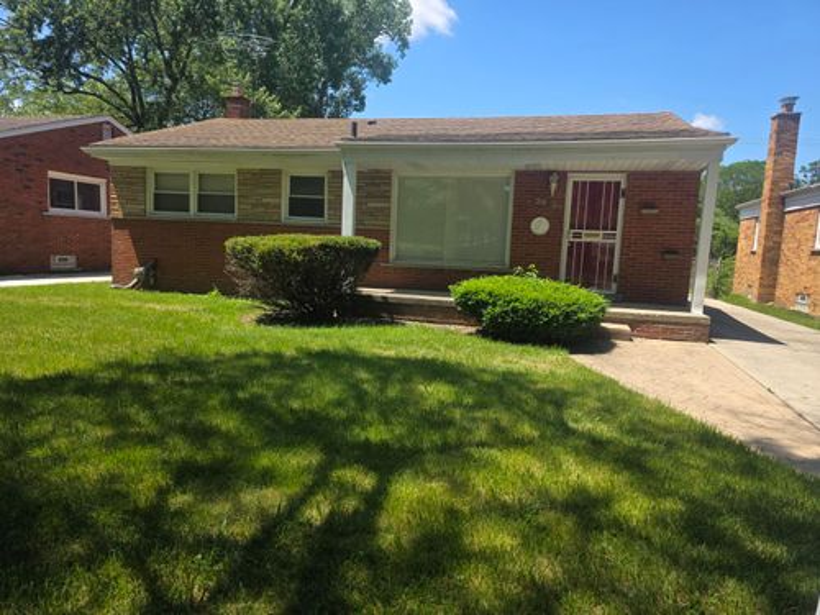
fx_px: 545
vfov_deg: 58.9
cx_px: 410
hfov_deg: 73.9
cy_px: 308
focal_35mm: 23
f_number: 1.7
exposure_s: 1/2664
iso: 80
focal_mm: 6.3
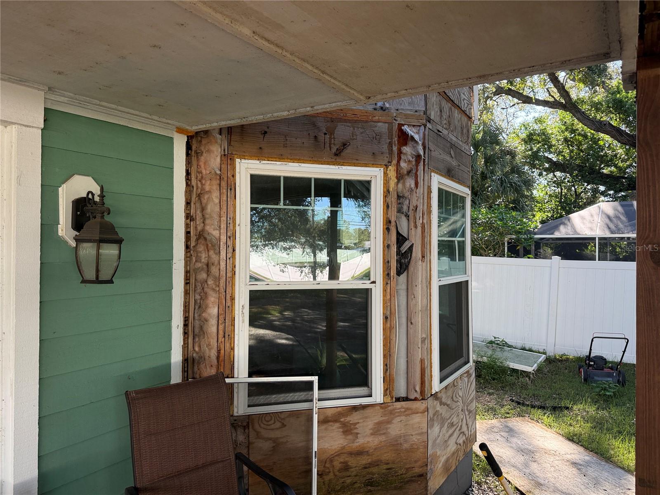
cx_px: 330
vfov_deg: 56.8
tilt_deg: +0.0
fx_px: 458
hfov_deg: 71.6
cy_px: 248
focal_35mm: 24
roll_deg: -0.7
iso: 100
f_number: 1.78
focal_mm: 6.76
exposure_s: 1/286
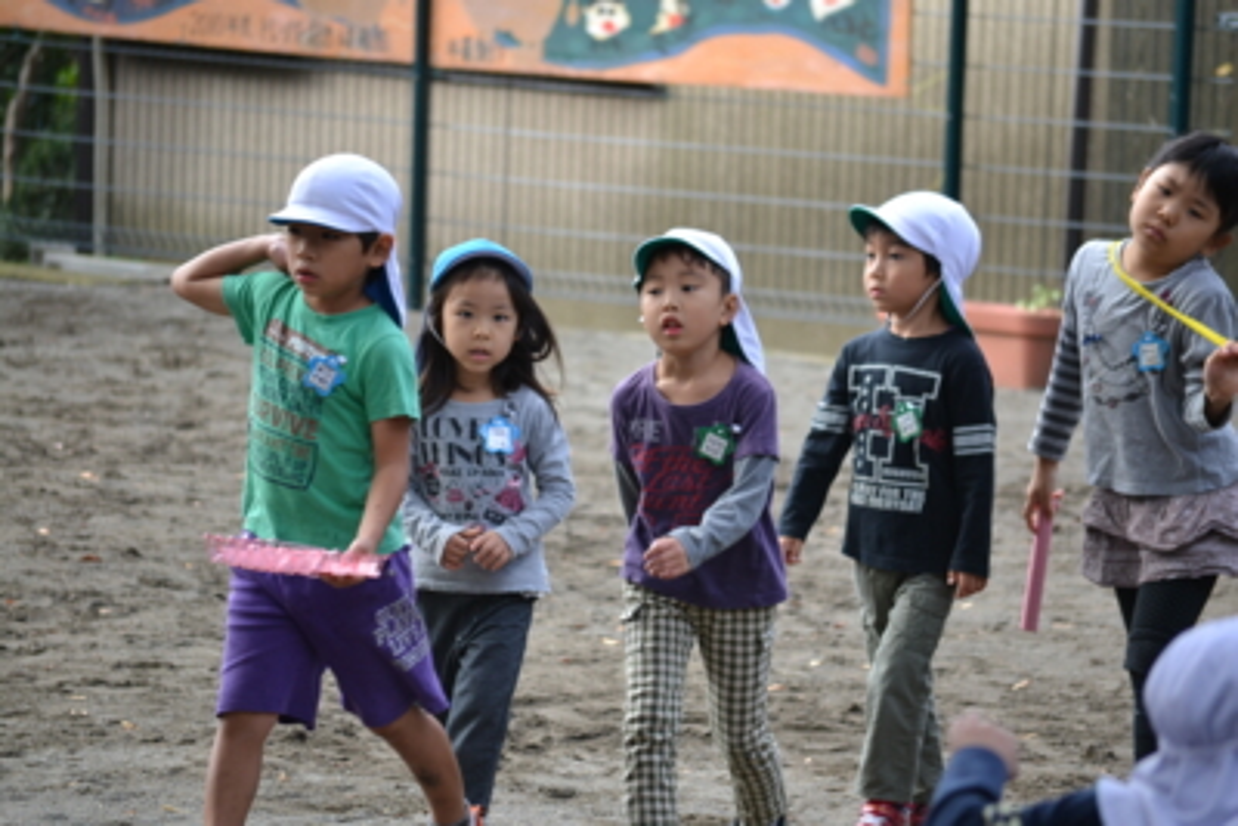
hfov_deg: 8.3
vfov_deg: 5.6
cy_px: 413
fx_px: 8514
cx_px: 619
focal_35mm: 248
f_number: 5.3
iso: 400
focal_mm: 165
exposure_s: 1/250
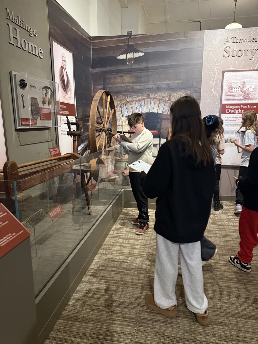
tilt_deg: -12.2
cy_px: 172
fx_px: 239
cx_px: 129
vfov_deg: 71.6
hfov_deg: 56.8
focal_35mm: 24
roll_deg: -2.0
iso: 640
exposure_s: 1/60
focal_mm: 6.76
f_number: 1.78
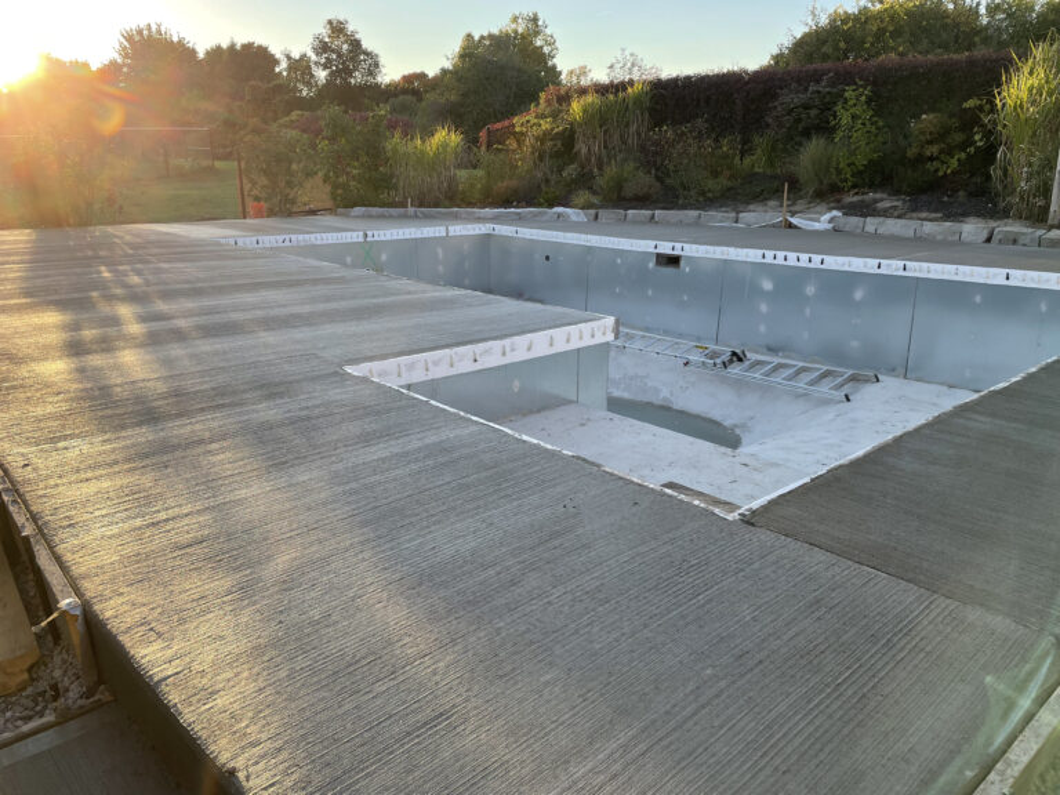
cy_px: 398
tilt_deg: -15.9
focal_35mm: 26
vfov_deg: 53.1
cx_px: 530
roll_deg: +0.2
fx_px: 796
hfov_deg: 67.3
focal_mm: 4.2
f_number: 1.6
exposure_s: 1/584
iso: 32
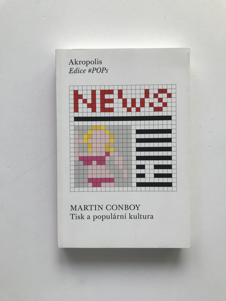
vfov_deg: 63.4
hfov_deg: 49.7
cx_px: 113
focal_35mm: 28
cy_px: 150
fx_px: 244
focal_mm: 3.99
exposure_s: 1/204
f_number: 1.8
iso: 20
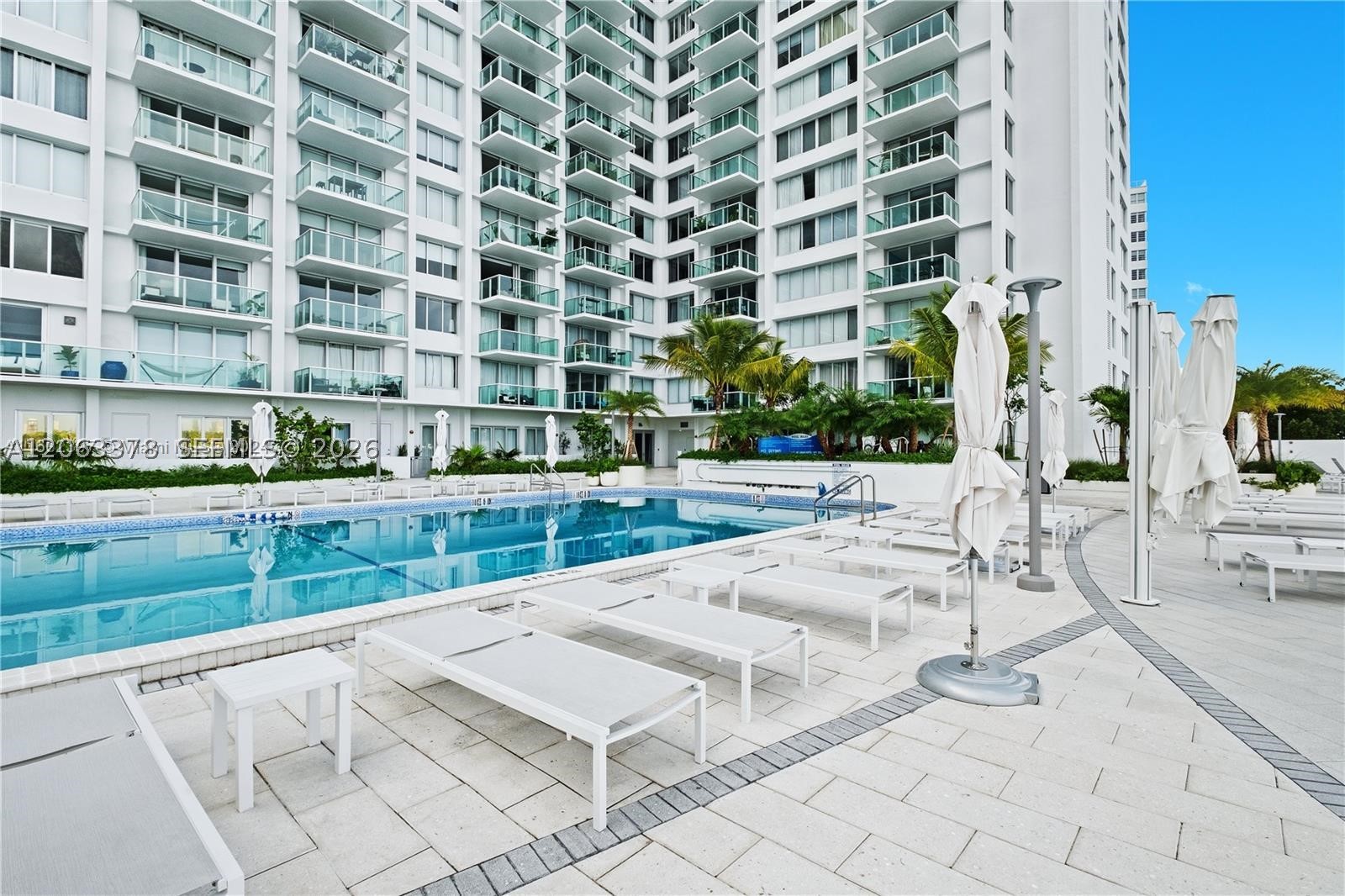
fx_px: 560
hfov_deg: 100.4
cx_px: 672
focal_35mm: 15
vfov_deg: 77.3
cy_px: 448
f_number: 8
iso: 500
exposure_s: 1/250
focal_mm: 10
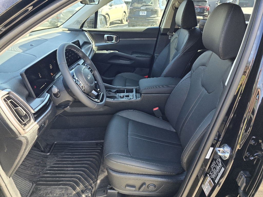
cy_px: 98
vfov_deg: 58.9
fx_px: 175
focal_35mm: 23
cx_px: 132
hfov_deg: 73.9
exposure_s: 1/182
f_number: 1.7
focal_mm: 6.3
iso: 80
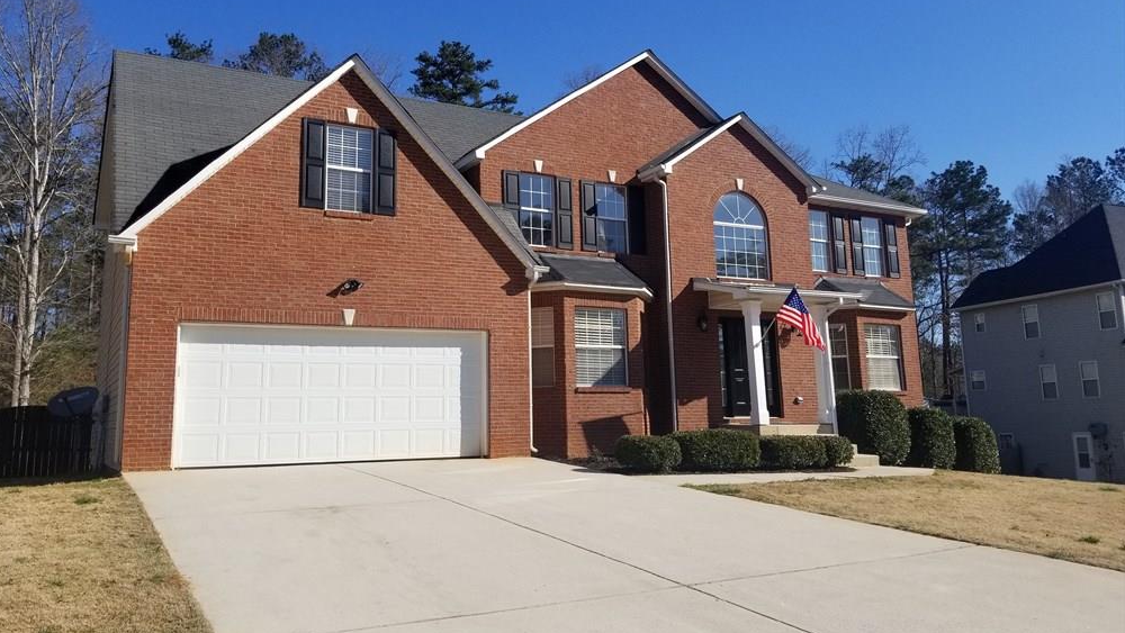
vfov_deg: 40.1
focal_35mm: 29
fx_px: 865
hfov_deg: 66.0
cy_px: 278
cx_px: 551
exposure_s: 1/2896
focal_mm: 4.25
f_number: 1.7
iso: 50
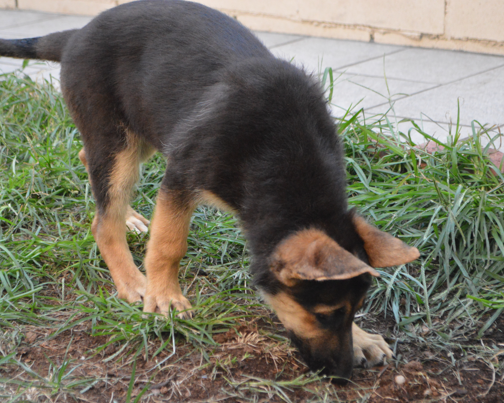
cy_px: 202
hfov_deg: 20.5
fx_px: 1396
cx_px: 226
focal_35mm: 94
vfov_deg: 16.4
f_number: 5.6
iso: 3200
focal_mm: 55
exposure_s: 1/320
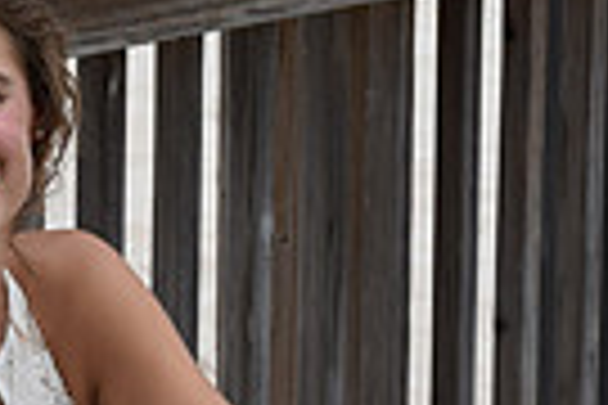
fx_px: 5981
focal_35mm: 354
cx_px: 342
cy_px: 673
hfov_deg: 5.8
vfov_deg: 3.9
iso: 250
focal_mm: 55
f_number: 8
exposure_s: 1/250
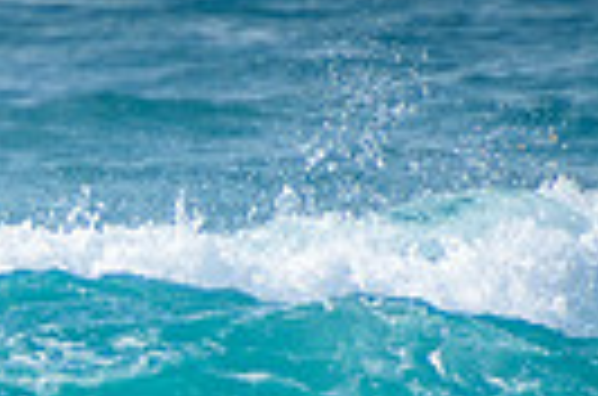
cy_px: 493
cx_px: -319
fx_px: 43517
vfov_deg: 0.5
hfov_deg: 0.8
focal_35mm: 2626
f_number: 5.6
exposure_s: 1/2000
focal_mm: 400
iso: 320
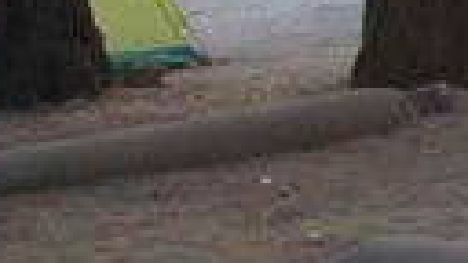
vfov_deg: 4.5
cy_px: 181
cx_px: 1161
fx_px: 3338
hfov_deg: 7.4
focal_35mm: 269
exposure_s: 1/60
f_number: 2.8
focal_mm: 5.7
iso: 100
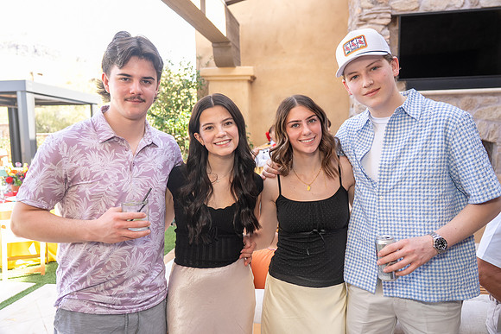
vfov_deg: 48.0
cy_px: 167
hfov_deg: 67.4
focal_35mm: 27
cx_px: 250
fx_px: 376
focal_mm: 27
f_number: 4
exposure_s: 1/200
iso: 320
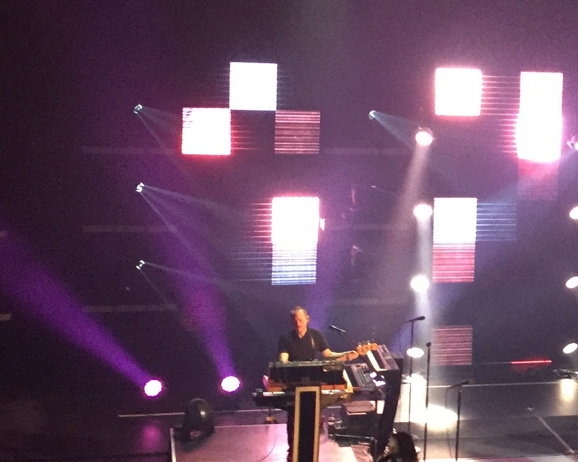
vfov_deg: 18.9
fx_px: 1386
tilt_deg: -10.2
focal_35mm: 81
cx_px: 577
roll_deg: -3.4
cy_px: 221
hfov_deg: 22.6
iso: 250
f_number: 2.2
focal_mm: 4.15
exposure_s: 1/24
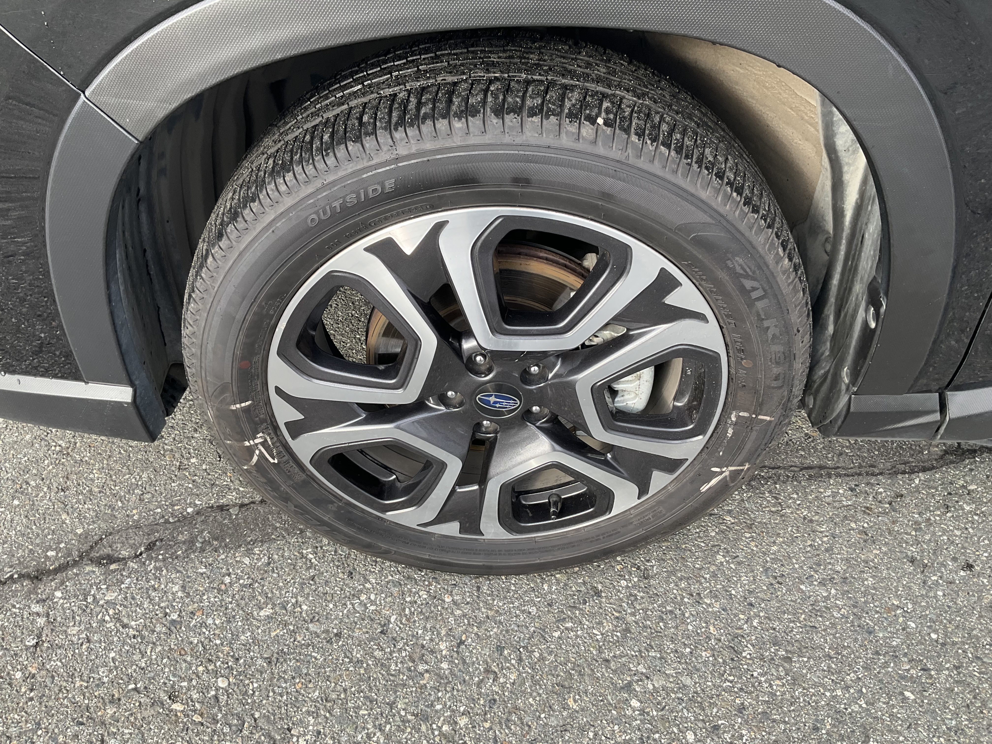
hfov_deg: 61.7
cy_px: 372
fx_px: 831
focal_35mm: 29
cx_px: 496
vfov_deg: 48.2
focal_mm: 3
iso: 20
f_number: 1.8
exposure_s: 1/177
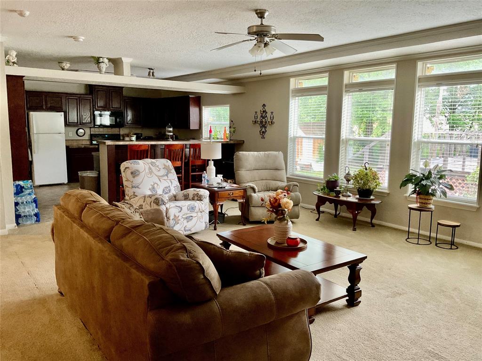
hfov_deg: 61.7
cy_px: 180
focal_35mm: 29
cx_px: 241
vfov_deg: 48.2
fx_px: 404
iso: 160
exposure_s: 1/60
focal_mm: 3
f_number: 1.8
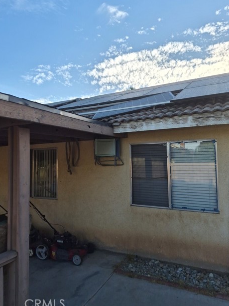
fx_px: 212
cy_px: 151
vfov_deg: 71.6
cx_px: 114
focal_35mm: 24
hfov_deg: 56.8
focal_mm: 5.4
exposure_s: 1/5296
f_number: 1.8
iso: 80
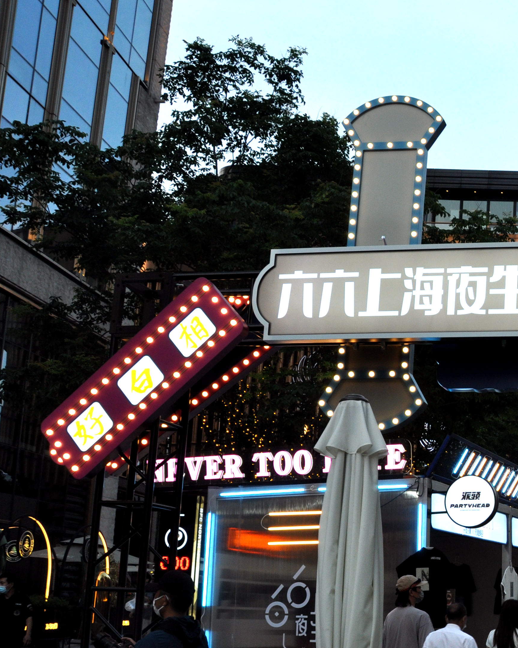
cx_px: 636
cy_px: 423
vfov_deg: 37.0
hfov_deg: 26.5
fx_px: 958
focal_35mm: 50
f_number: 9
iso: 320
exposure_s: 1/80
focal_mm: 18
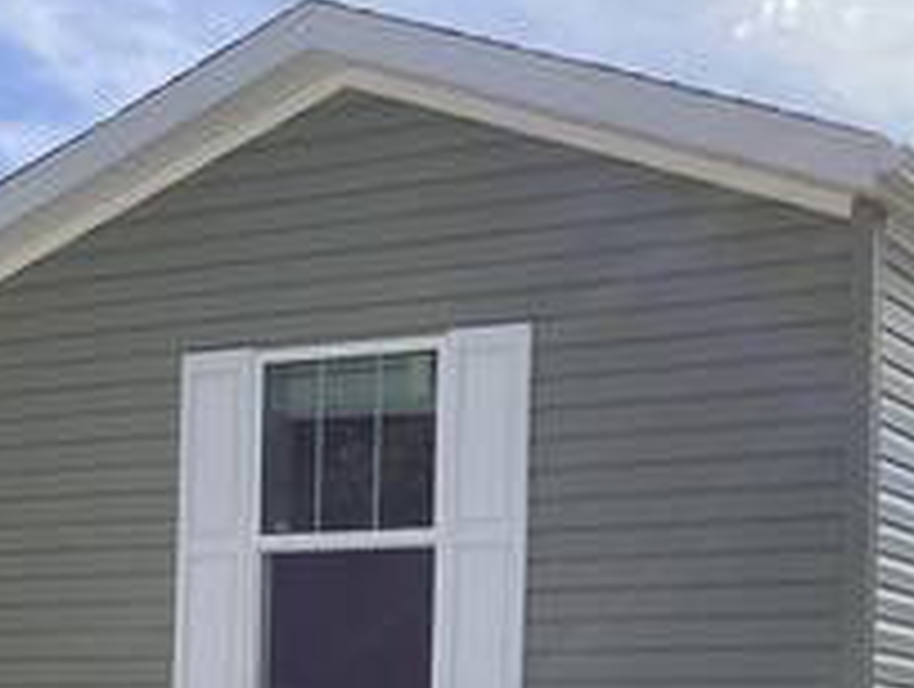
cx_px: 815
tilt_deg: +0.3
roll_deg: -0.7
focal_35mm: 78
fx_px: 2063
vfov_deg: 18.2
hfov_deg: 24.3
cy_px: 769
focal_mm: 3.3
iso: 25
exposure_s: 1/1567
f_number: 2.4
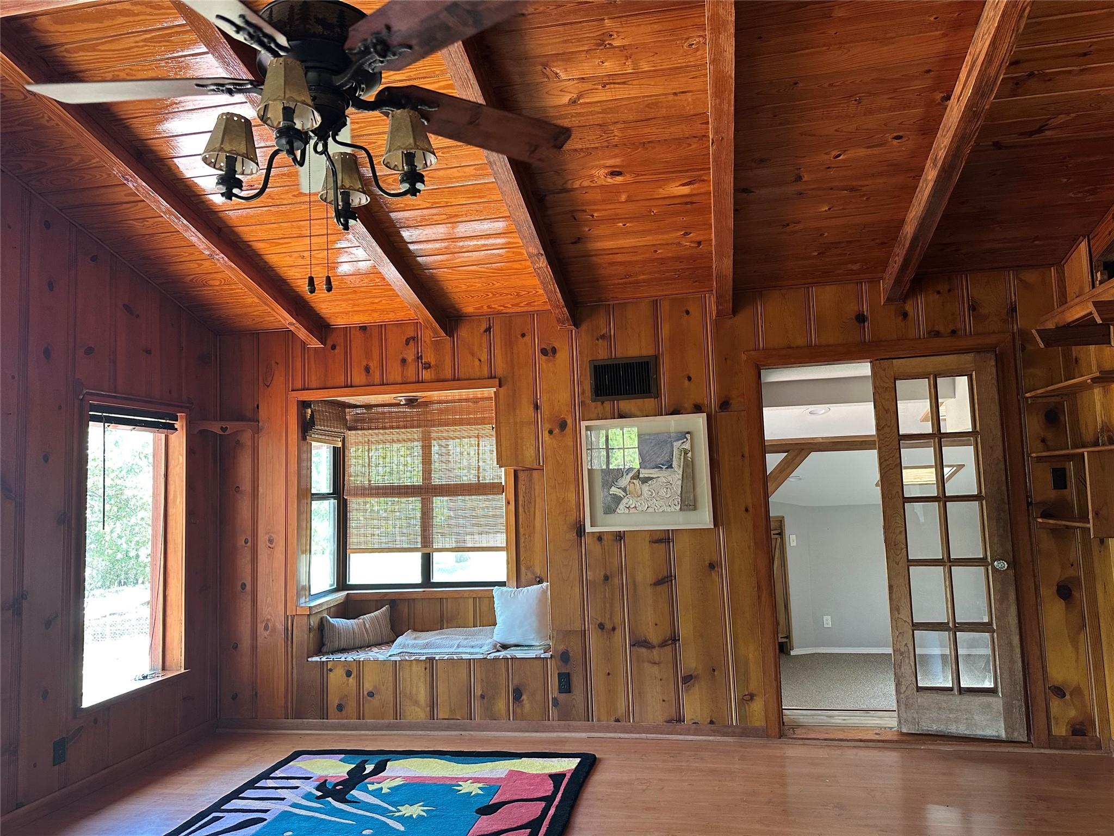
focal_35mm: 24
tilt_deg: +5.6
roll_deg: +1.9
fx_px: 772
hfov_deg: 71.6
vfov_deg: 56.8
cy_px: 418
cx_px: 557
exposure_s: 1/60
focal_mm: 6.86
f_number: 1.78
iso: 250
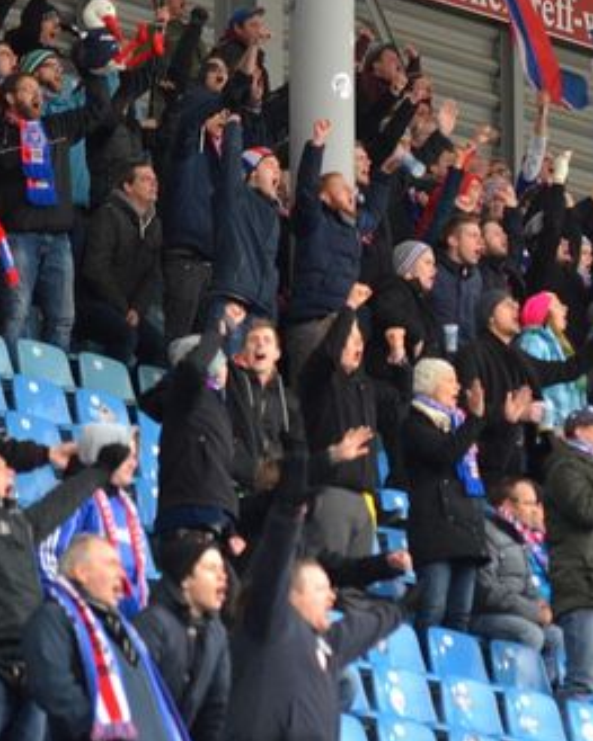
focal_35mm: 273
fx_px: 5992
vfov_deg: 7.1
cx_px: 552
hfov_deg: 5.7
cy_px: 349
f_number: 2.8
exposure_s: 1/500
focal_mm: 112
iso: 1000
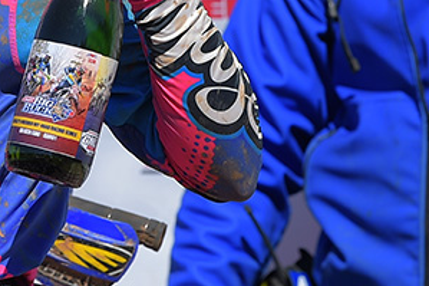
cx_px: -26
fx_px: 8611
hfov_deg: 2.9
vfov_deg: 1.9
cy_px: -25
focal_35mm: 723
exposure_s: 1/750
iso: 100
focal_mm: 180
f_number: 5.6
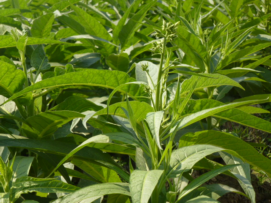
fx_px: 1315
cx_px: 136
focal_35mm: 168
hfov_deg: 11.8
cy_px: 102
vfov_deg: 8.8
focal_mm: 30.1
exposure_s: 1/320
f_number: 5.4
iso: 100
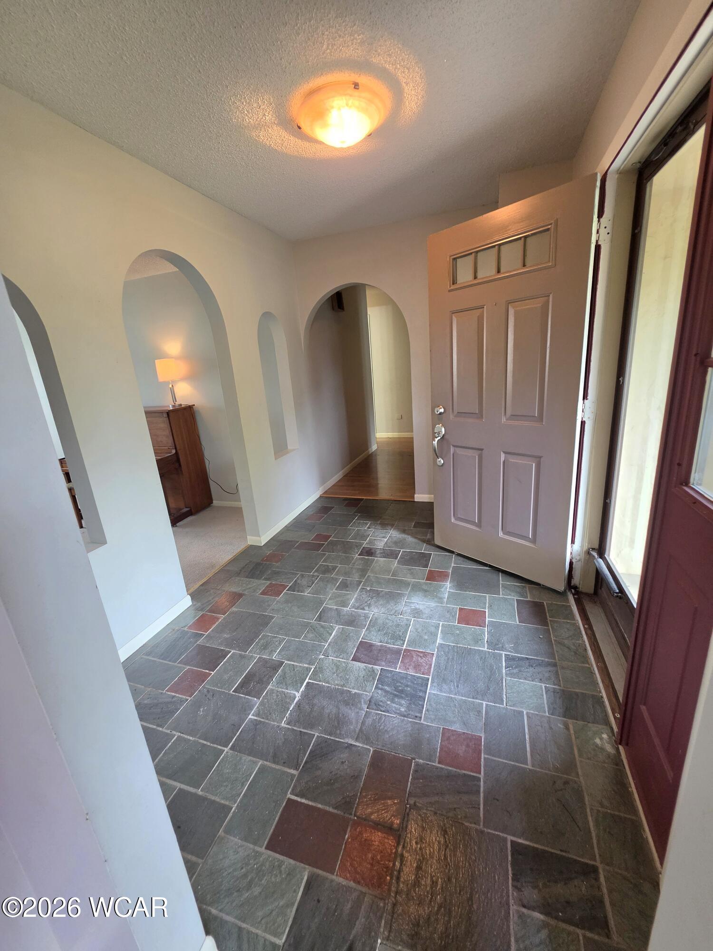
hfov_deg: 89.9
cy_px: 476
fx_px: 357
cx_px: 356
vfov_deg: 106.2
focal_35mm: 13
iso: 160
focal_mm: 2.2
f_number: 1.9
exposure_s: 1/60.2
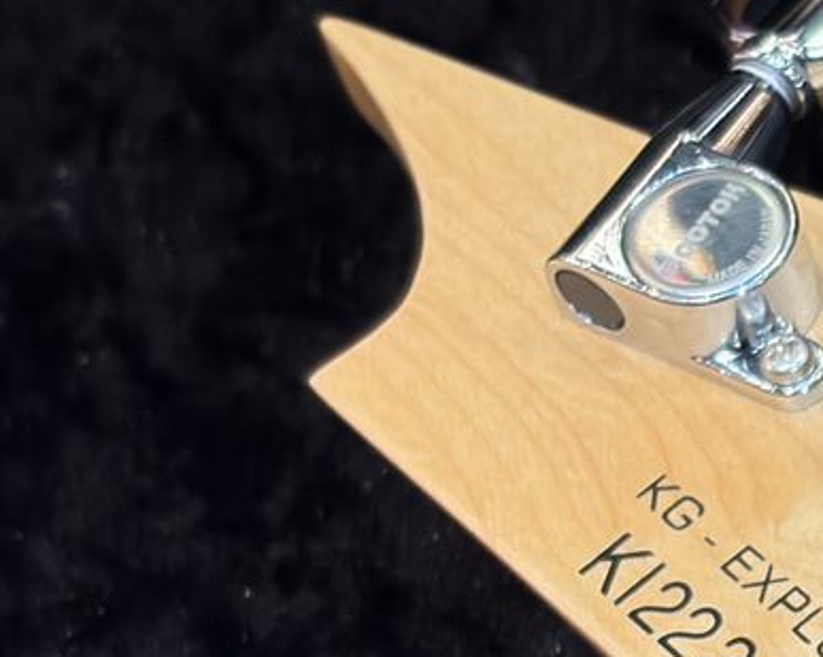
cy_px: 683
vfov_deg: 9.1
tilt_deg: -55.4
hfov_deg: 11.0
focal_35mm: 168
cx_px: 1282
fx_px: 4089
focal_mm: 5.96
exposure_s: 1/60
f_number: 1.6
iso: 100
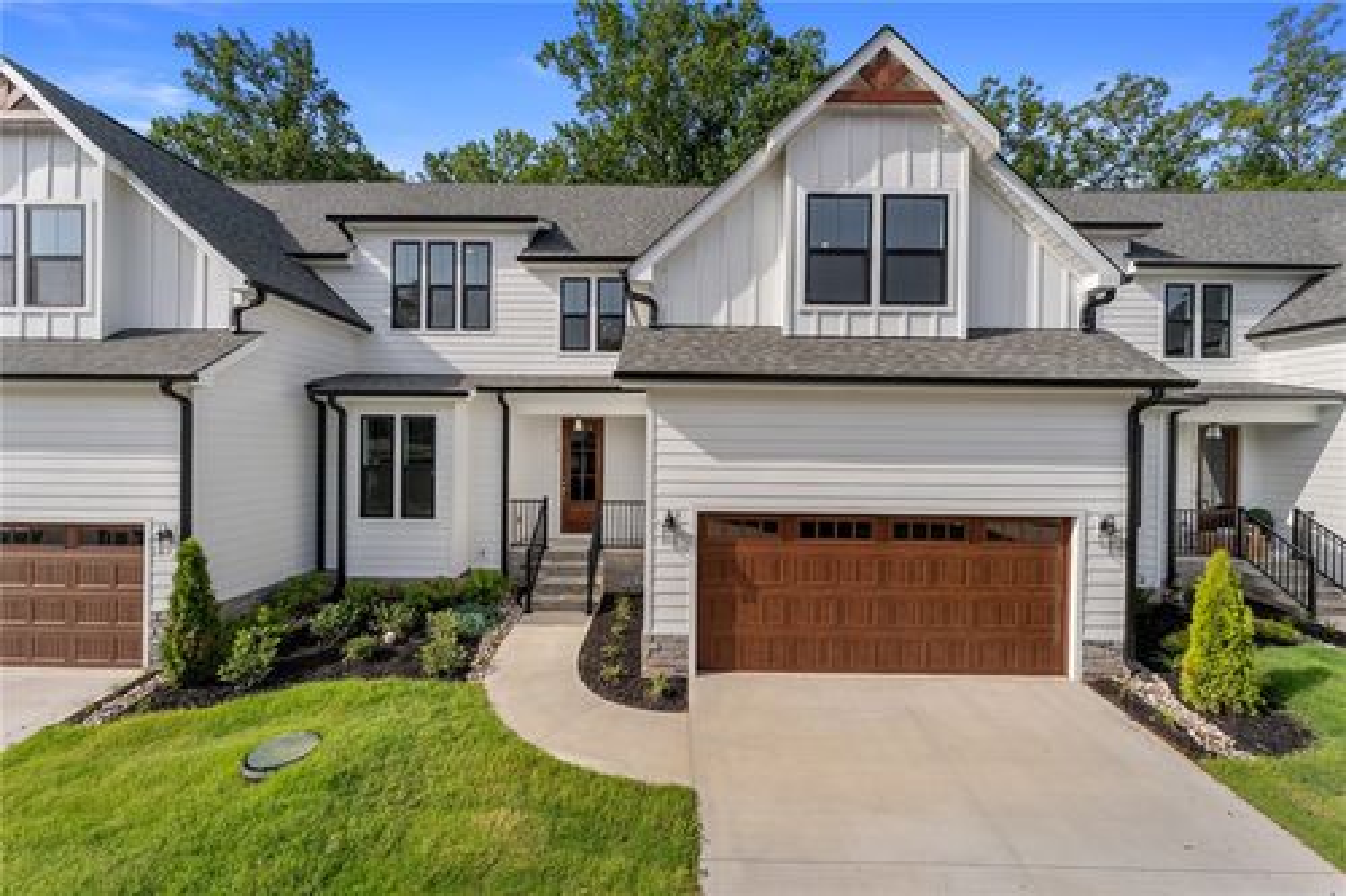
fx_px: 523
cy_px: 448
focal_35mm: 14
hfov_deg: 104.3
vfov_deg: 81.2
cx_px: 673
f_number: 5.6
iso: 400
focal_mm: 14
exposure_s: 1/2000
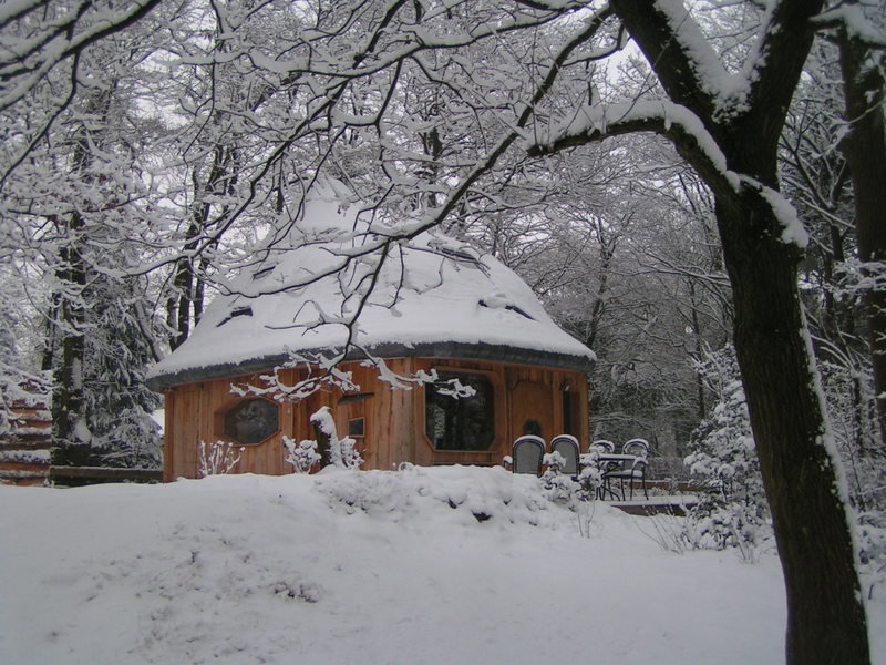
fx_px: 973
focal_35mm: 38
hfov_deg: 49.0
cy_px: 332
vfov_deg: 37.7
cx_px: 443
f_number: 3.5
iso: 50
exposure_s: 1/50
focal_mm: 5.8
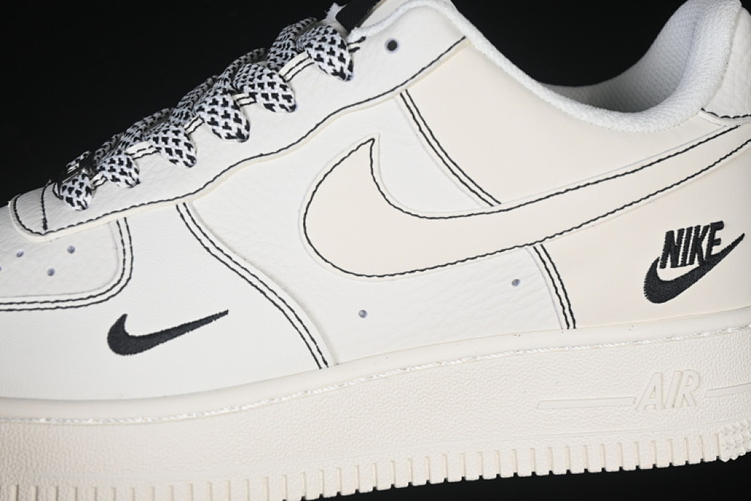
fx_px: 1564
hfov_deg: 27.0
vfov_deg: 18.2
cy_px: 250
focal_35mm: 75
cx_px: 376
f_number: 7.1
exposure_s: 1/80
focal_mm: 50
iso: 160
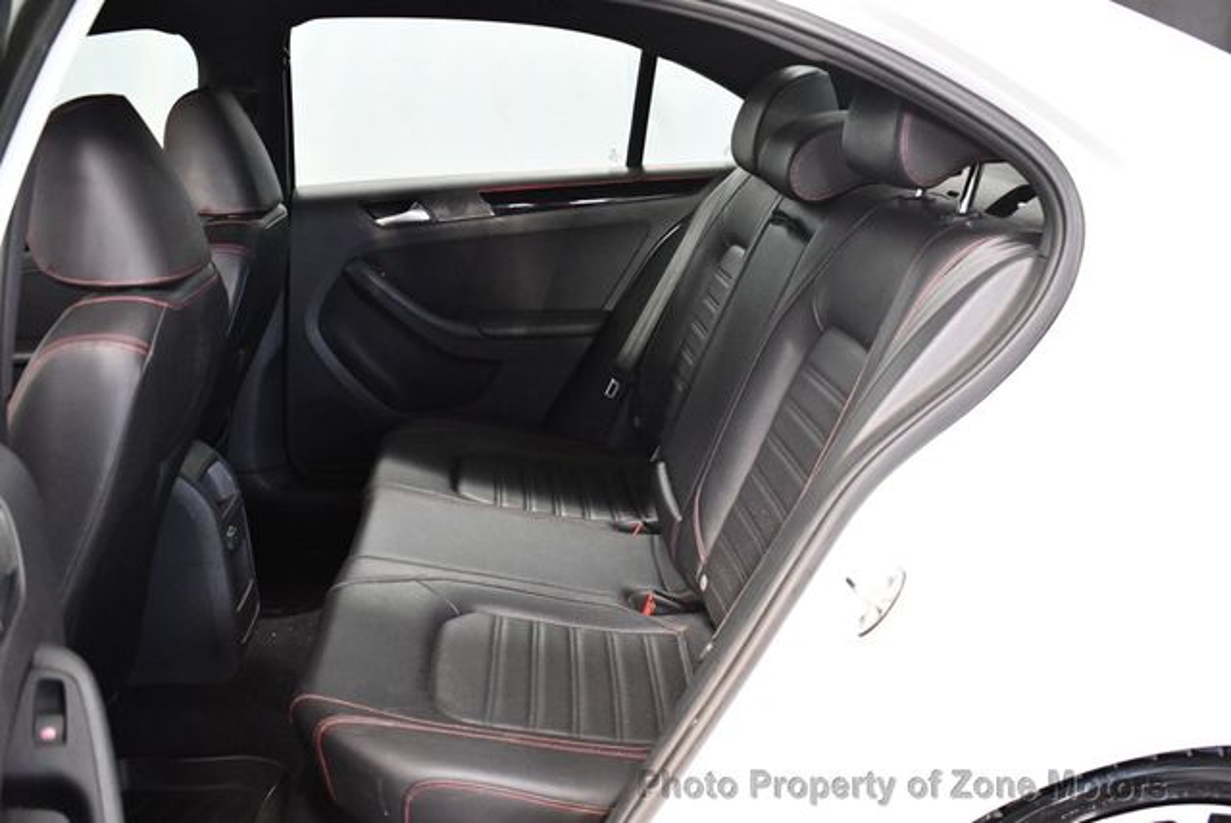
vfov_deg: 36.9
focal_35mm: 36
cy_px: 412
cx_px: 616
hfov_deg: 53.1
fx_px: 1232
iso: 3200
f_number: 3.5
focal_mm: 18
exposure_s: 1/60
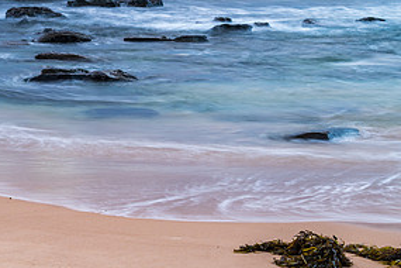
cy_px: 44
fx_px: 1047
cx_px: 21
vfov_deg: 14.4
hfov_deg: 21.1
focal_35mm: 94
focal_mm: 46
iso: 100
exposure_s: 2
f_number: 8
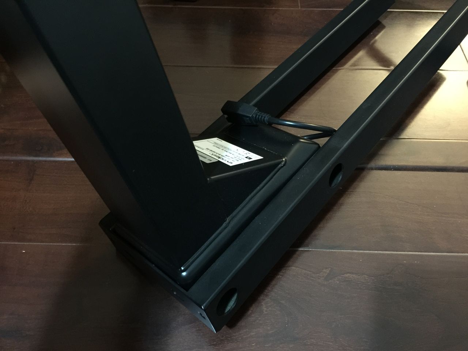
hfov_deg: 61.7
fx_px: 392
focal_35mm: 29
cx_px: 234
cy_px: 176
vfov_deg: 48.2
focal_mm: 4.15
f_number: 2.2
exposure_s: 1/4
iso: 200
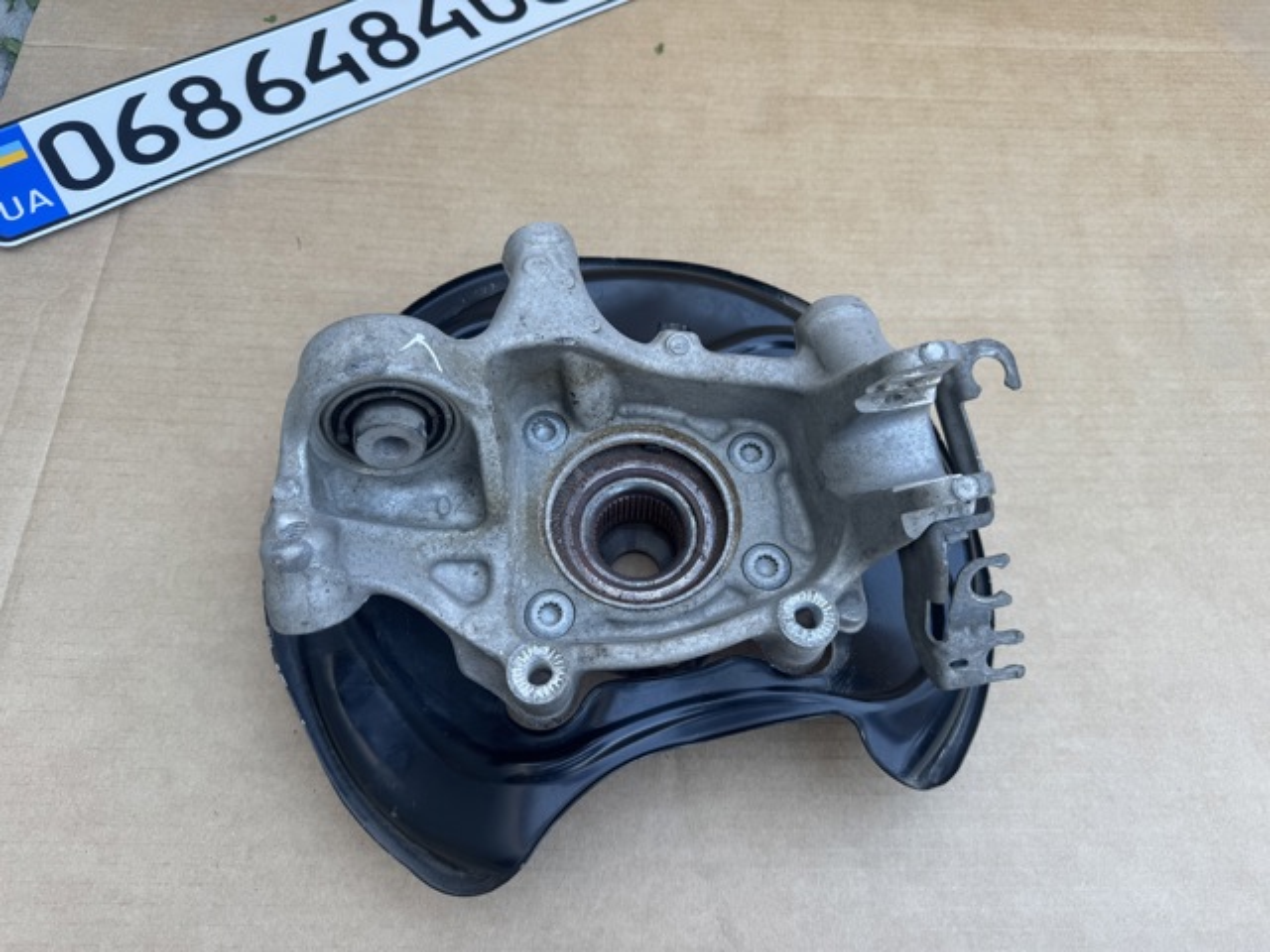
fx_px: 881
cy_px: 476
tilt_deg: -61.0
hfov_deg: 71.6
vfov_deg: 56.8
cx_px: 635
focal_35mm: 24
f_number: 1.78
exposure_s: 1/121
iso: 64
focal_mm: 6.76
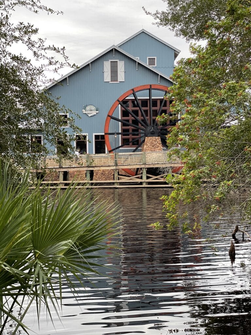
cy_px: 168
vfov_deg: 36.8
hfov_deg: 28.0
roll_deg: +0.9
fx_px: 503
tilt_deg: -0.5
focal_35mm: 52
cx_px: 126
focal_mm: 6
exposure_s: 1/122
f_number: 2
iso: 32
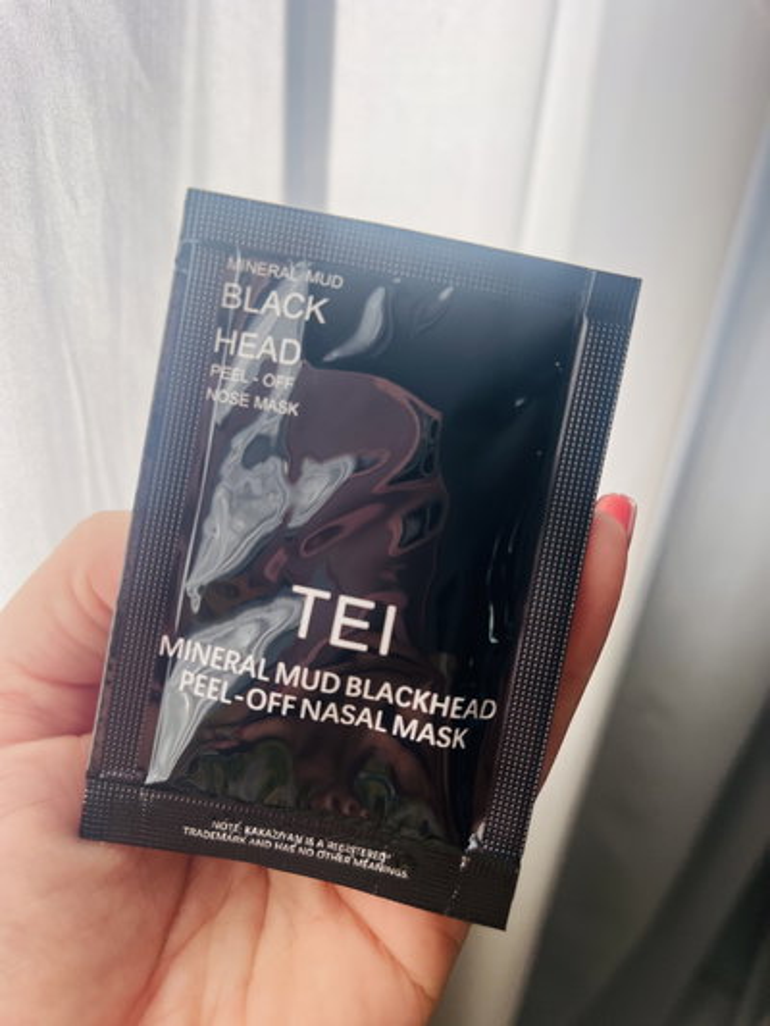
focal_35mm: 26
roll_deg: -4.3
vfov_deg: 67.3
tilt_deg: -33.3
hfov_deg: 53.1
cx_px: 385
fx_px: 771
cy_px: 513
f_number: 1.5
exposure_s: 1/1000
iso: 50
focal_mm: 5.7
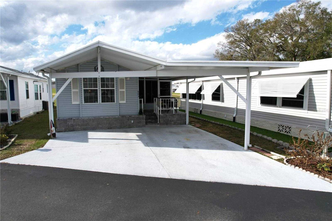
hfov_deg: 78.6
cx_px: 166
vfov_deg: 57.2
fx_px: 203
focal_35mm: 22
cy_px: 110
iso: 150
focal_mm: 8.38
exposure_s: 1/3200
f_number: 2.8
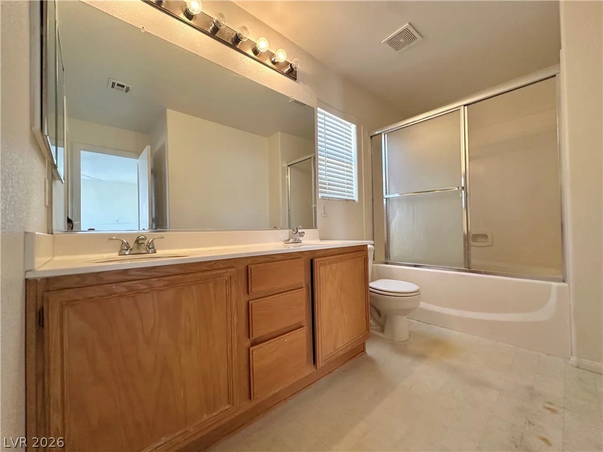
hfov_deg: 102.1
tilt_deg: +1.5
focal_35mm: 14
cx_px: 302
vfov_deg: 85.7
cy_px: 226
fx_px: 244
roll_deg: +0.5
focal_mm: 2.22
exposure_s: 1/60
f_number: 2.2
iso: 250
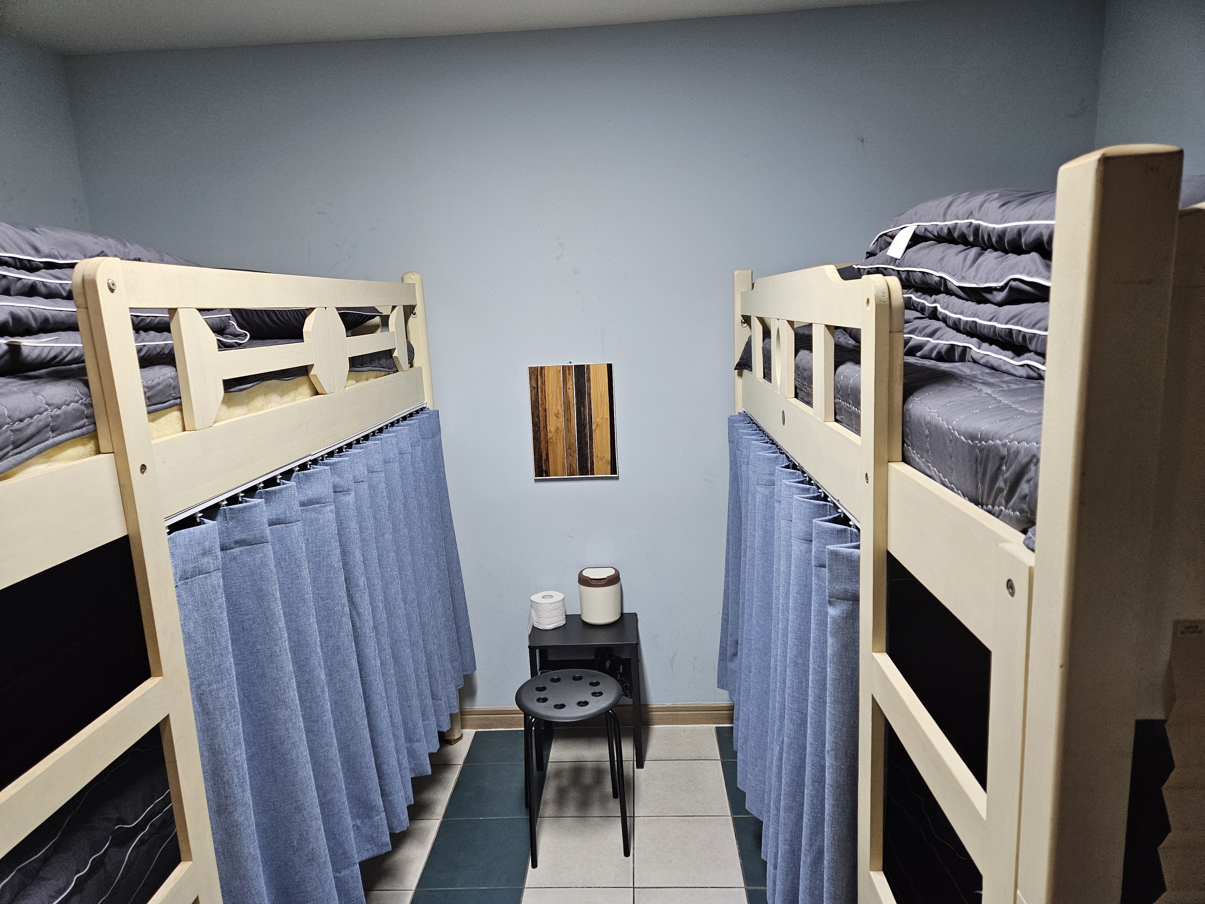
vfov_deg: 58.9
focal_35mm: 23
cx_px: 602
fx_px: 801
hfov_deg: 73.9
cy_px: 452
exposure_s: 1/120
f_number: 1.8
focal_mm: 5.4
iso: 250
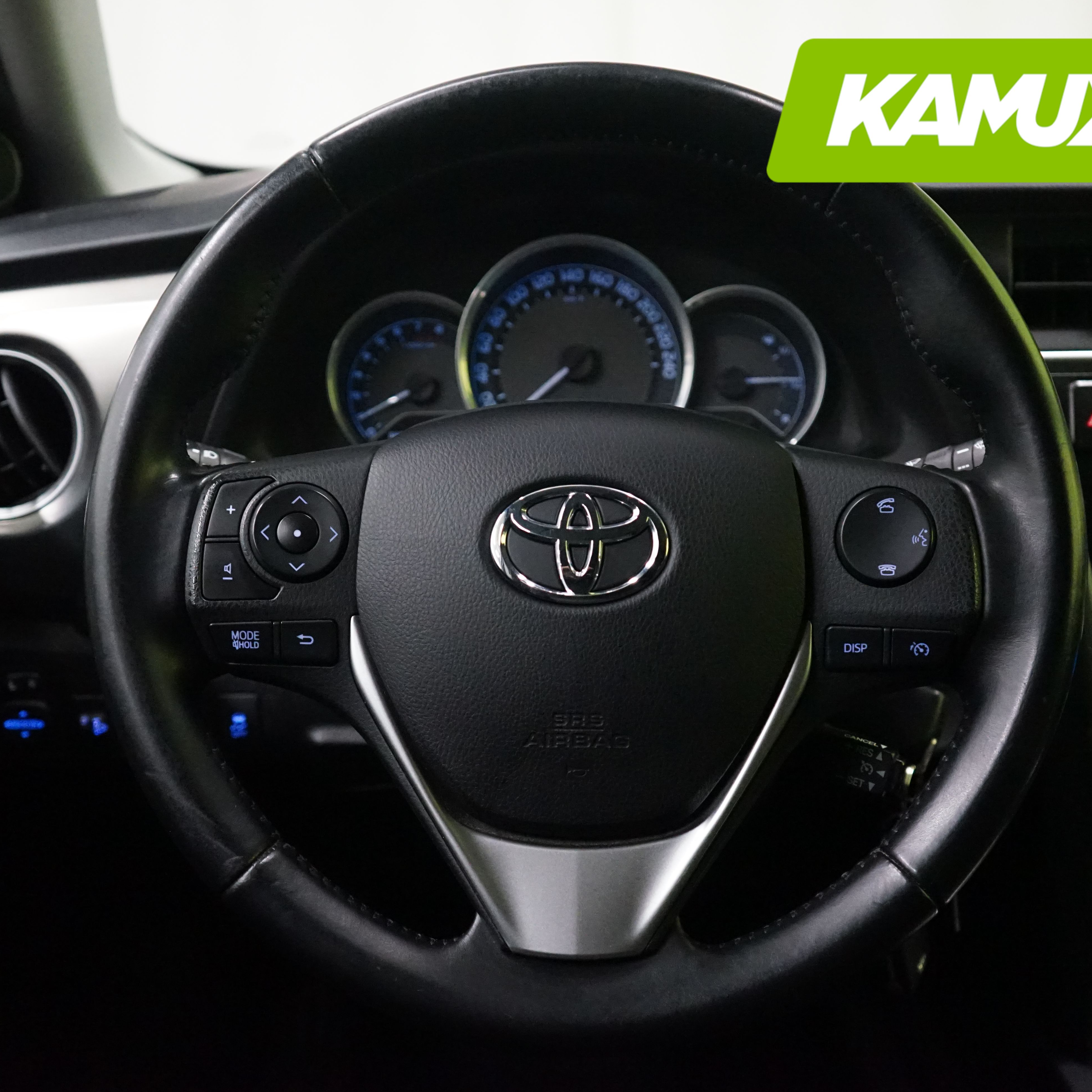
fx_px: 1535
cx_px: 558
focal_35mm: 43
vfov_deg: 39.2
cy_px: 543
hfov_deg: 39.2
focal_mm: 33
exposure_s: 1/60
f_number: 4
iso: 6400
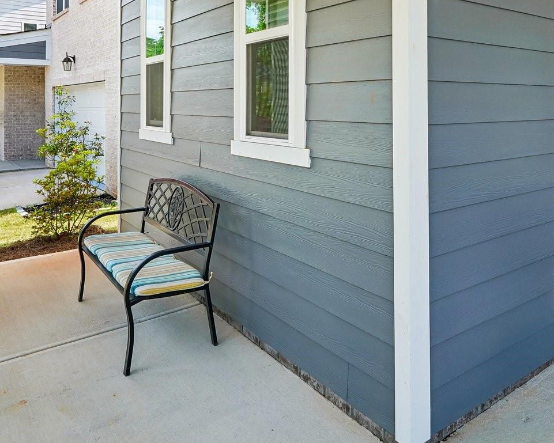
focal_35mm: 30
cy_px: 102
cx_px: 359
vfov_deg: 46.5
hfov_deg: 57.7
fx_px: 492
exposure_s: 1/30
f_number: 8
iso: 125
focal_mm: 10
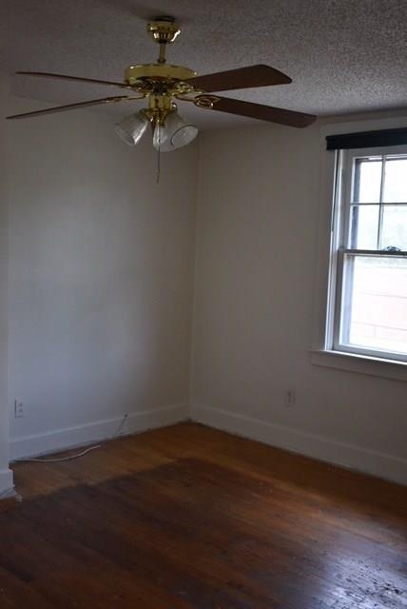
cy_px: 304
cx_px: 204
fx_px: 635
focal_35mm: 38
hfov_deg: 35.6
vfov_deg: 51.2
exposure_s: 1/250
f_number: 4
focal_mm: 25
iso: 640
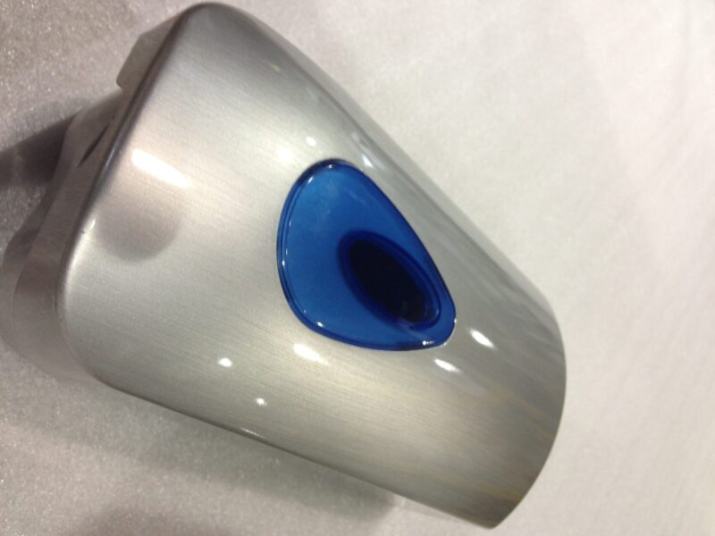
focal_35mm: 33
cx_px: 358
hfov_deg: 55.4
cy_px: 268
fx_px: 682
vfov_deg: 42.9
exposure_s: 1/20
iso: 64
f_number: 2.4
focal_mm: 4.13
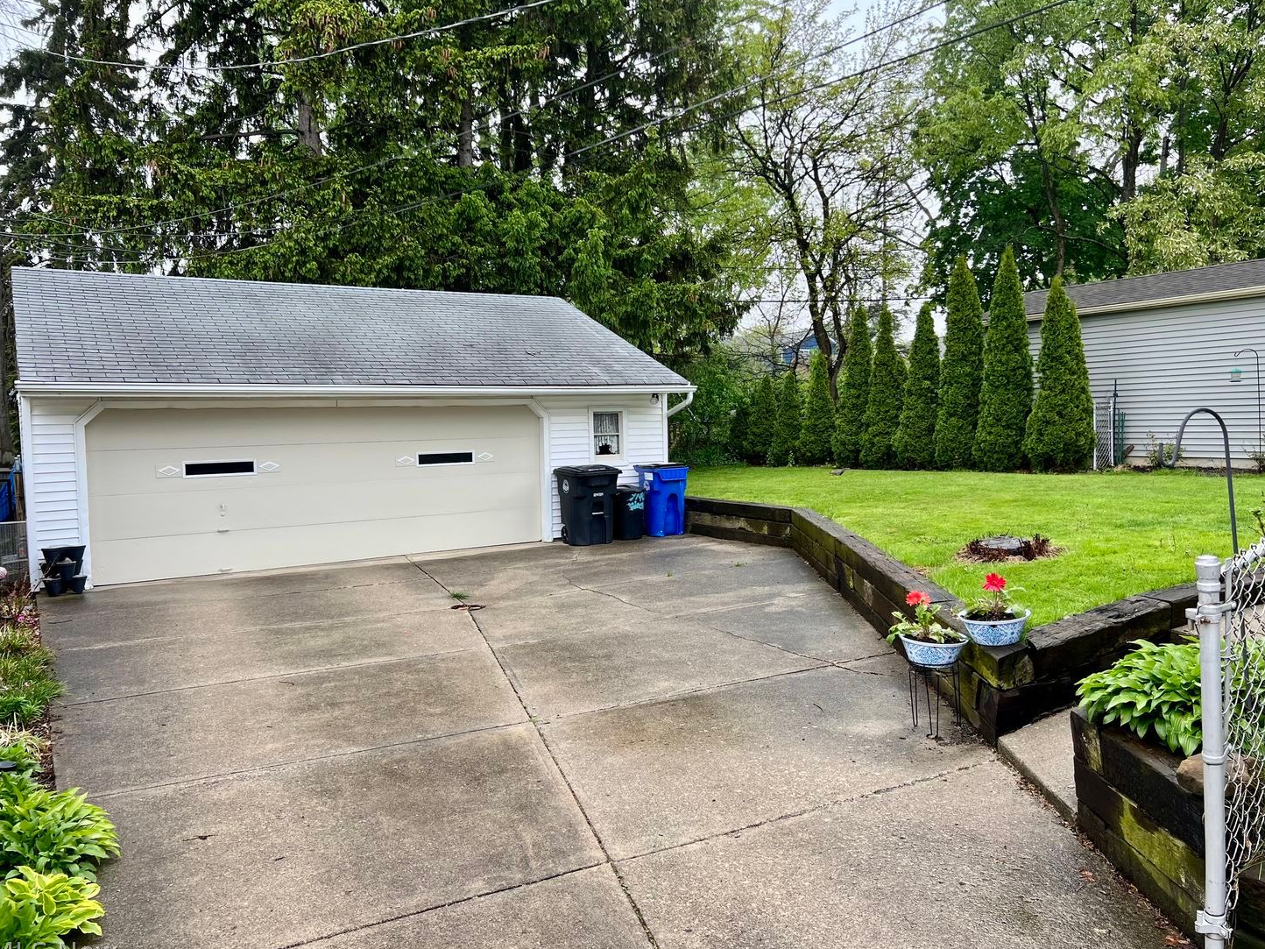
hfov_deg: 65.3
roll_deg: +1.7
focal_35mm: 27
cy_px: 482
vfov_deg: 51.4
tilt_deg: -3.1
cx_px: 640
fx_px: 987
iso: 50
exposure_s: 1/949
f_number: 1.5
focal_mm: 5.7
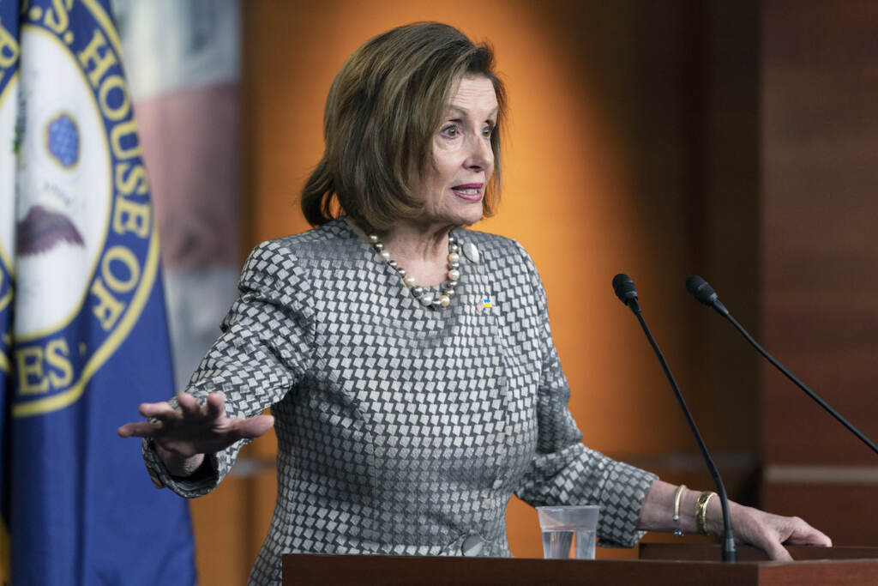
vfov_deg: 7.2
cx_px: 439
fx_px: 4683
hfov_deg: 10.7
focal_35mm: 192
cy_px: 293
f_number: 4.5
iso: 3200
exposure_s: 1/400
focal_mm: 192
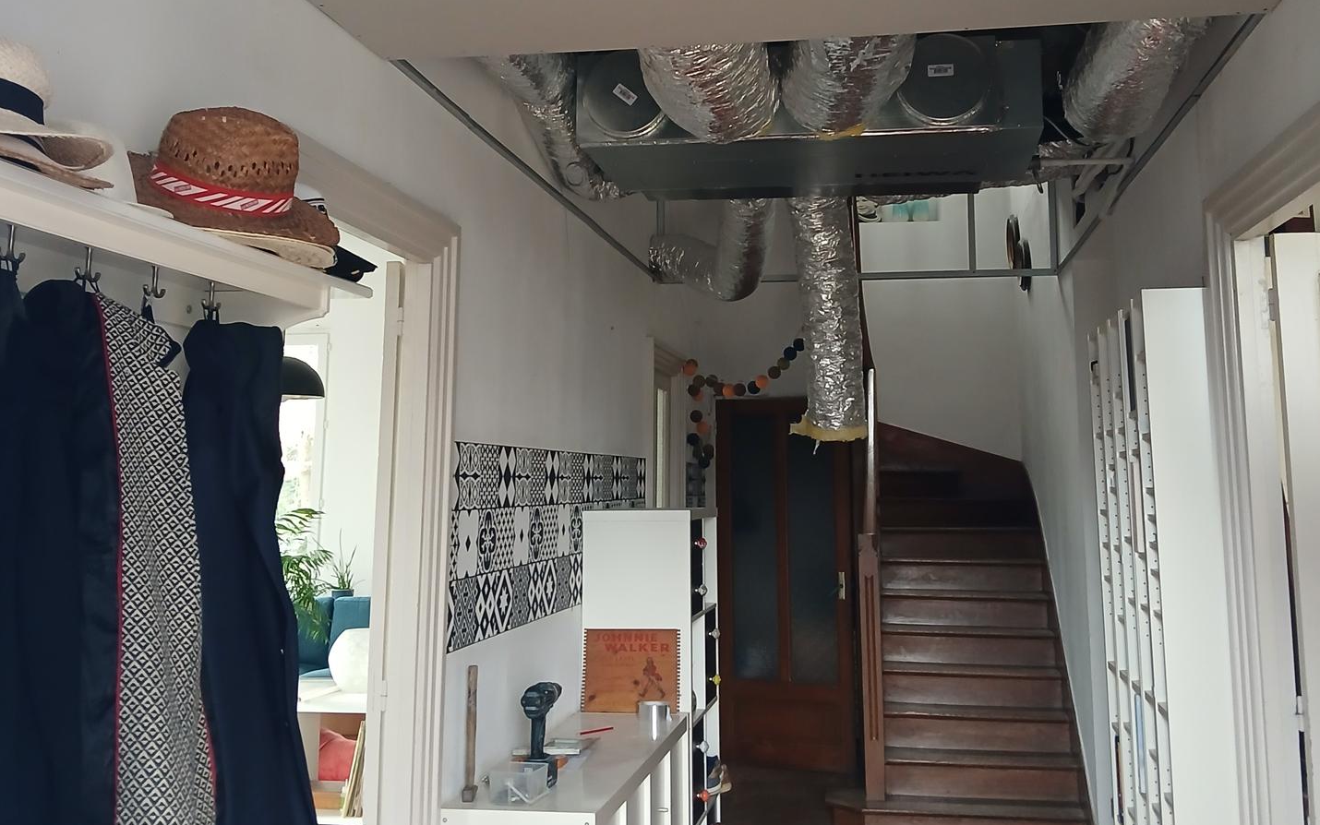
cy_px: 218
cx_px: 663
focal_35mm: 37
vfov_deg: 33.8
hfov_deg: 52.7
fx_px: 1331
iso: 320
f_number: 1.8
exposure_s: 1/50
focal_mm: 3.98
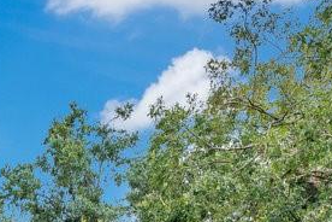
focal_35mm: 58
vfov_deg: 19.5
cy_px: 358
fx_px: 535
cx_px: -71
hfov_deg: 29.4
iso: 100
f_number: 9
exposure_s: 1/125
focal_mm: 16
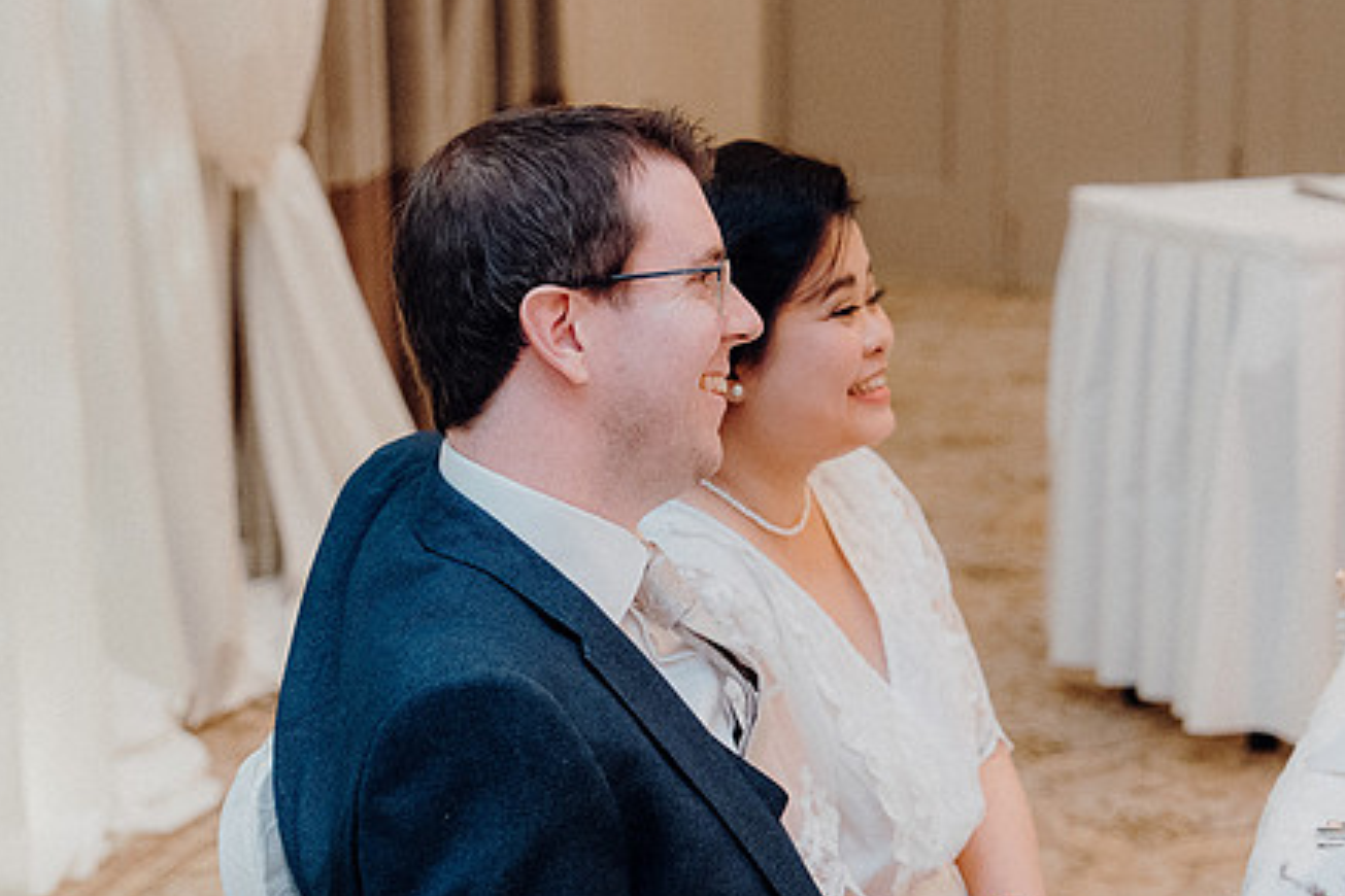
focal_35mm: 124
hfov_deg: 16.5
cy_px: 548
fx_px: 4632
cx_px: 649
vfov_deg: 11.1
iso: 3200
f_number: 3.5
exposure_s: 1/160
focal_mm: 62
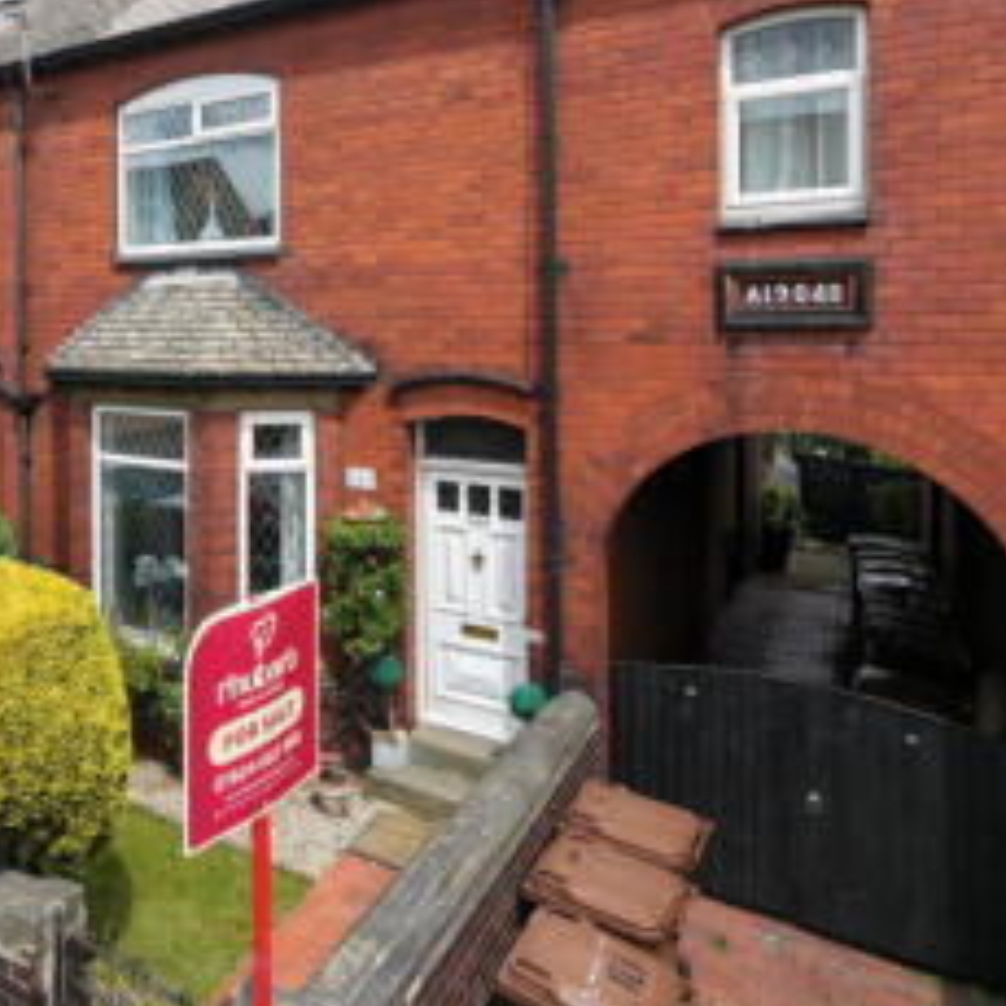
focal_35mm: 26
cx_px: 252
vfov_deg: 59.6
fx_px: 855
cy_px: 339
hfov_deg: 57.8
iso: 200
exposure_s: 1/1250
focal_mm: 3.05
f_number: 2.2
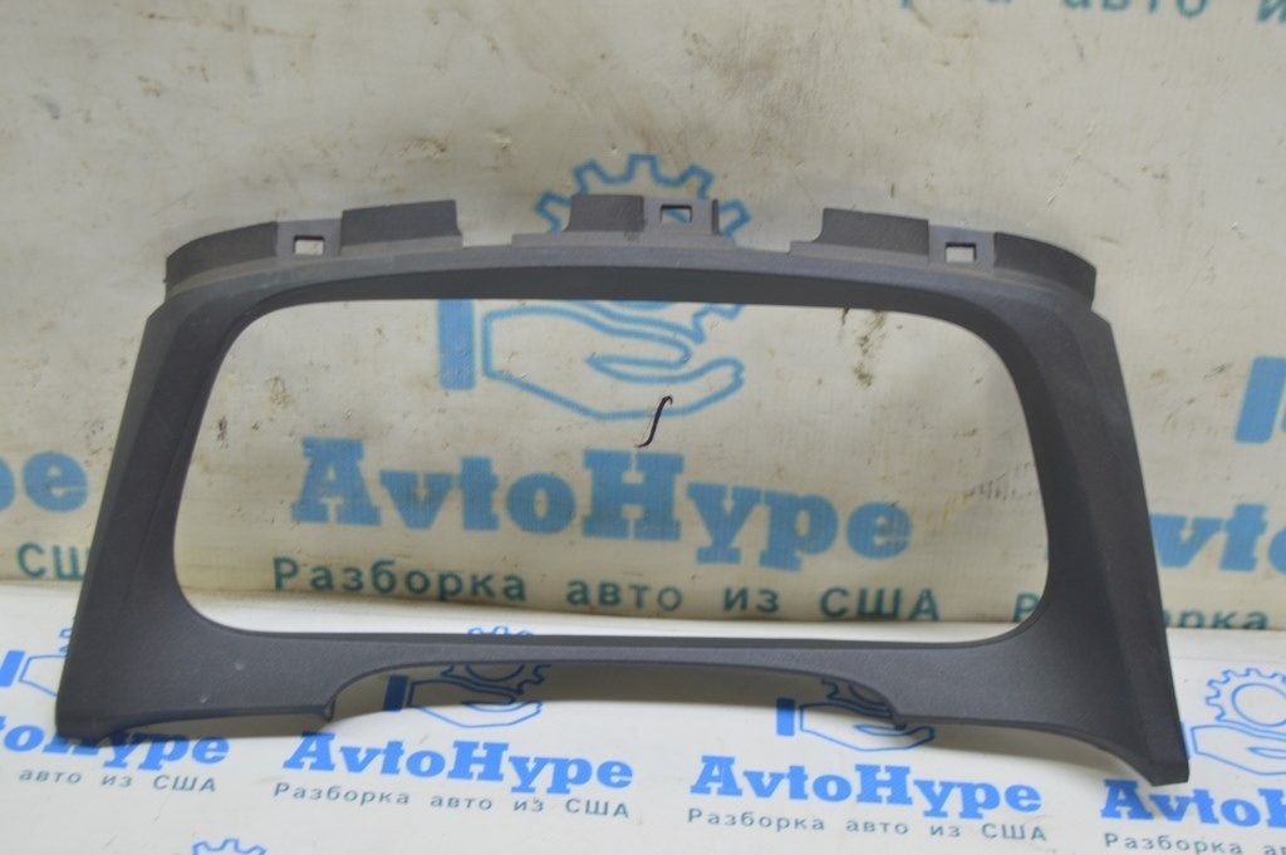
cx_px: 643
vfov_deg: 23.7
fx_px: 2034
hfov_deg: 35.1
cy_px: 428
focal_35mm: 57
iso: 400
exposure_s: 1/20
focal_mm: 38
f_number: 5.6
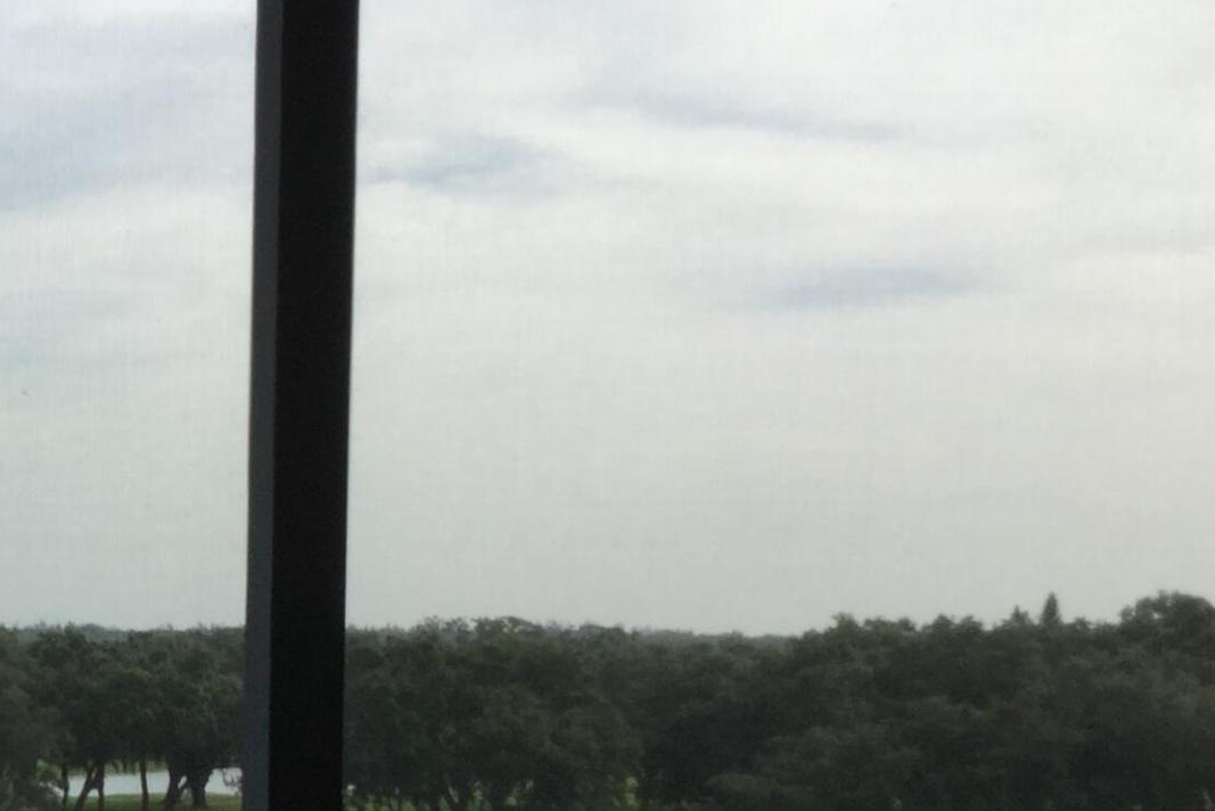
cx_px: -126
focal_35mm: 87
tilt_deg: -1.6
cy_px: 825
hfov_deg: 22.1
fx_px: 2937
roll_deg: +1.0
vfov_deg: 15.4
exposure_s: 1/684
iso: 25
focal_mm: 3.3
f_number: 2.4
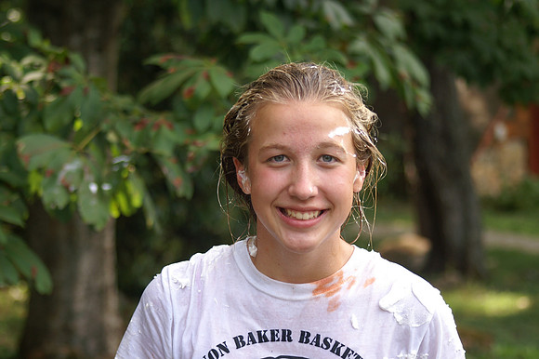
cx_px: 270
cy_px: 180
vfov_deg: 13.0
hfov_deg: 19.5
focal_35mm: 105
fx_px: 1571
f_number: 4
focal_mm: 70
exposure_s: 1/160
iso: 200
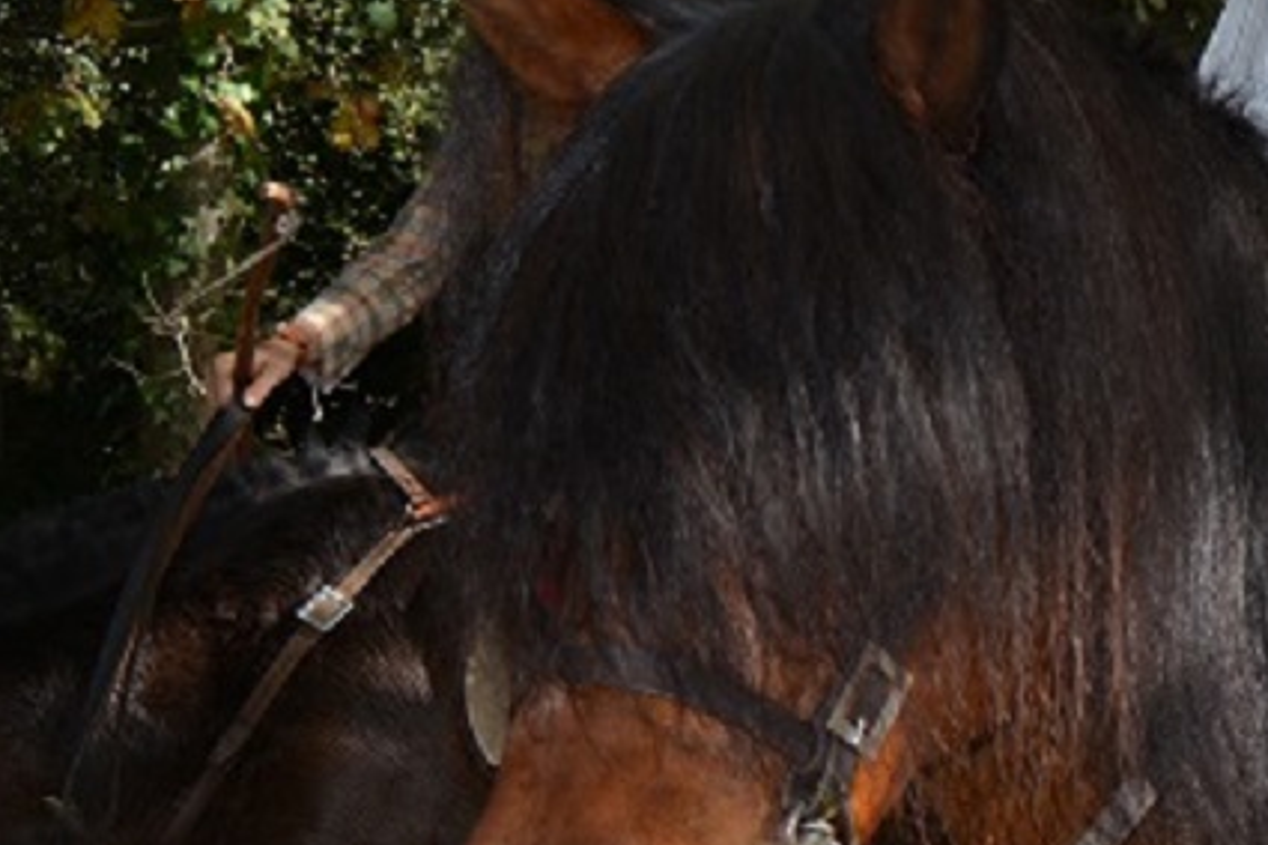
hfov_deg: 17.4
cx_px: 1892
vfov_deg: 12.9
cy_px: 554
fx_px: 3732
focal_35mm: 106
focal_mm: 20
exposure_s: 1/200
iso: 100
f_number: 5.6
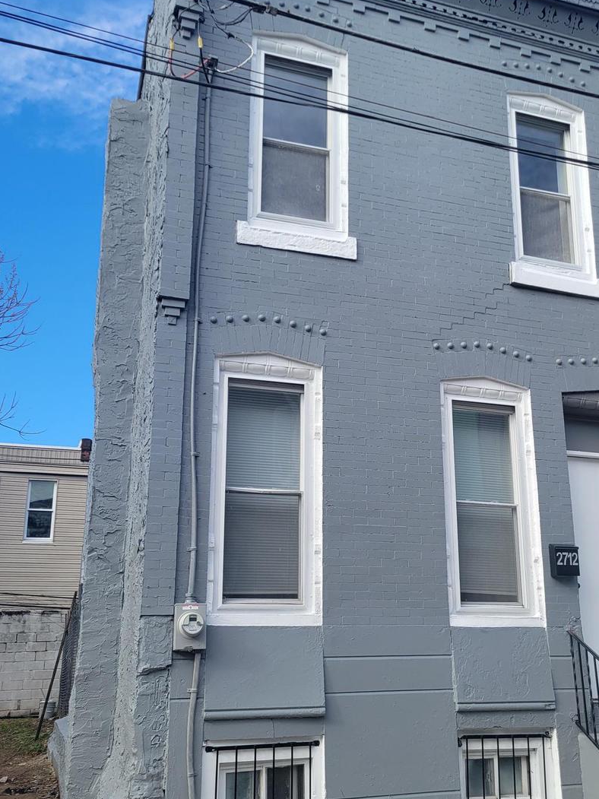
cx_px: 376
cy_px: 439
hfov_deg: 37.5
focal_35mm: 38
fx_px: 877
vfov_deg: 48.9
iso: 40
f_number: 1.8
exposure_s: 1/1030
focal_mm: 5.4
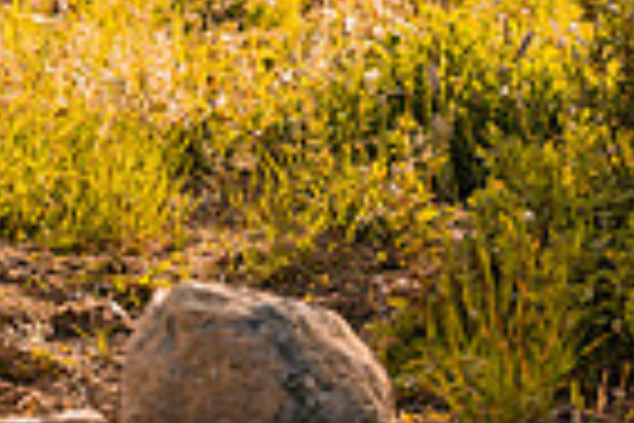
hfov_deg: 5.5
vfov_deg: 3.7
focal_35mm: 370
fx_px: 6516
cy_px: -396
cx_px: -180
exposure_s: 1/1250
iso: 110
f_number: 2.8
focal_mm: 90
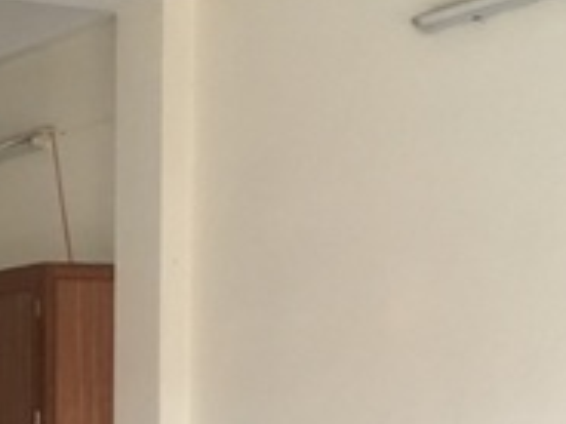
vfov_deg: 13.7
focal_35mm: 104
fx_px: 1700
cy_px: 548
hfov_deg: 17.3
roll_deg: +0.4
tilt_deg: -0.4
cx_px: -243
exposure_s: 1/17
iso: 100
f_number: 2.2
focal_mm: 4.15
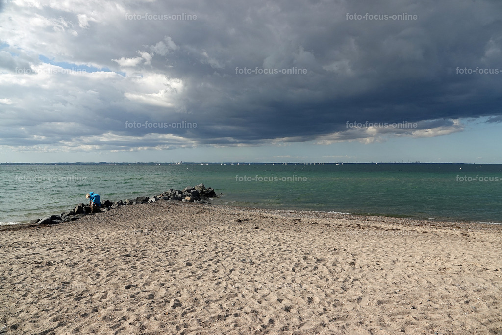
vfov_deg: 53.1
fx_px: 335
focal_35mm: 24
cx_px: 251
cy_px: 168
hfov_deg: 73.7
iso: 100
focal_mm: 8.8
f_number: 4
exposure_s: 1/500
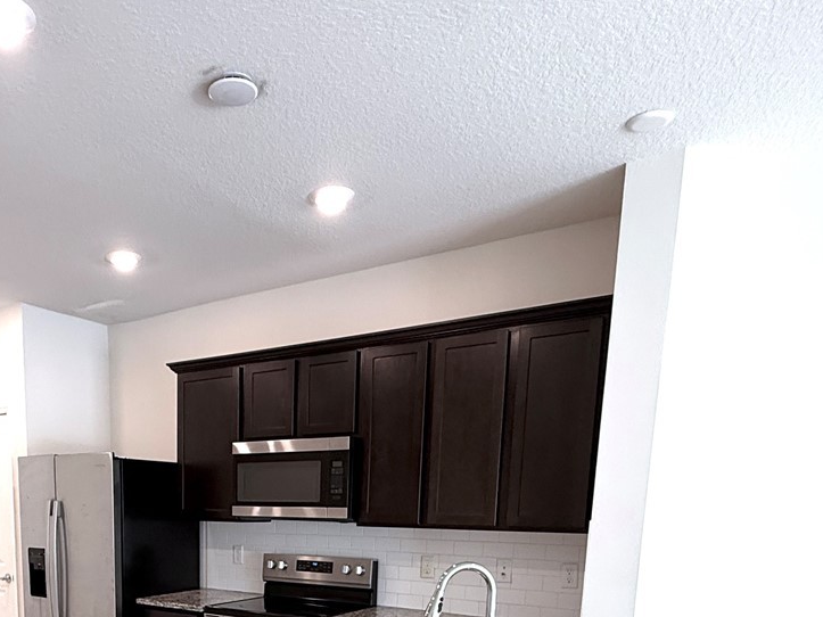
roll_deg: -0.7
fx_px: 737
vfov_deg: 39.6
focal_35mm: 31
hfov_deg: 56.5
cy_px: 626
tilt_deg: -8.1
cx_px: 245
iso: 200
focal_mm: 2.22
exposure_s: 1/120
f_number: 2.2
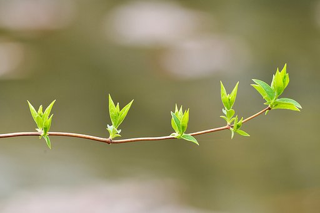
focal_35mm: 1050
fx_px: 9321
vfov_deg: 1.3
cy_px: 106
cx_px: 160
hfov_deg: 2.0
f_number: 11
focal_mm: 700
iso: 400
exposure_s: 1/40
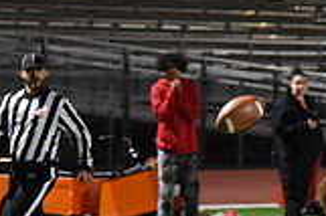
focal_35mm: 404
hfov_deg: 5.1
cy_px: 187
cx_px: 454
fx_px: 3655
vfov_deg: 3.4
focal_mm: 112
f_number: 2.8
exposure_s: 1/640
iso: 6400
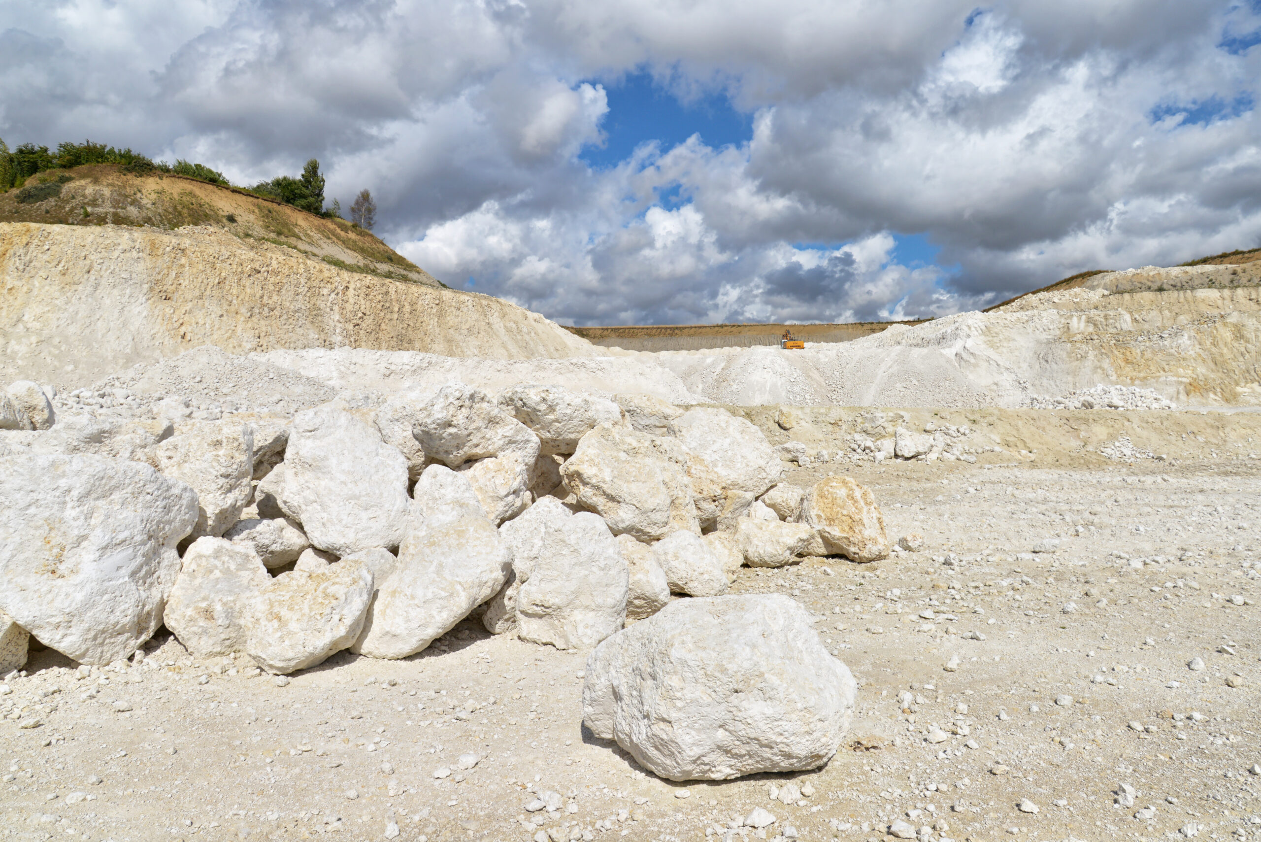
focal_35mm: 24
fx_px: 841
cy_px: 421
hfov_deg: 73.7
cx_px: 630
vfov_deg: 53.2
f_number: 8
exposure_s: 1/800
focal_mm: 24
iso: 100
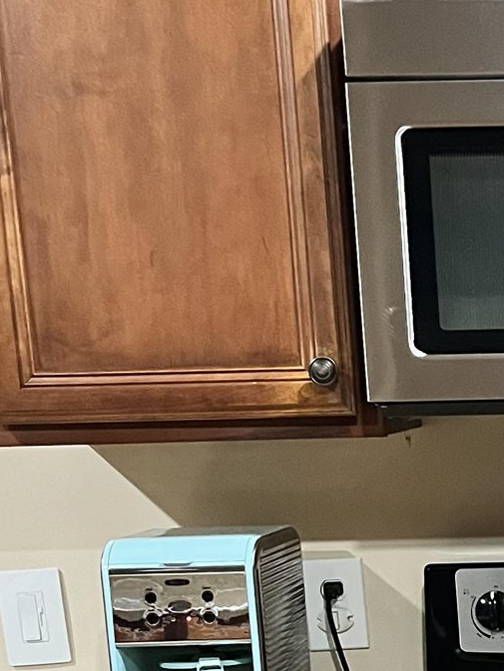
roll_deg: +2.9
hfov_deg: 15.3
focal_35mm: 89
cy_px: 666
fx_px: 1727
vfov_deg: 21.3
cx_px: 771
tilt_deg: -9.2
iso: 500
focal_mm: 5.1
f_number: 1.6
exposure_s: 1/40
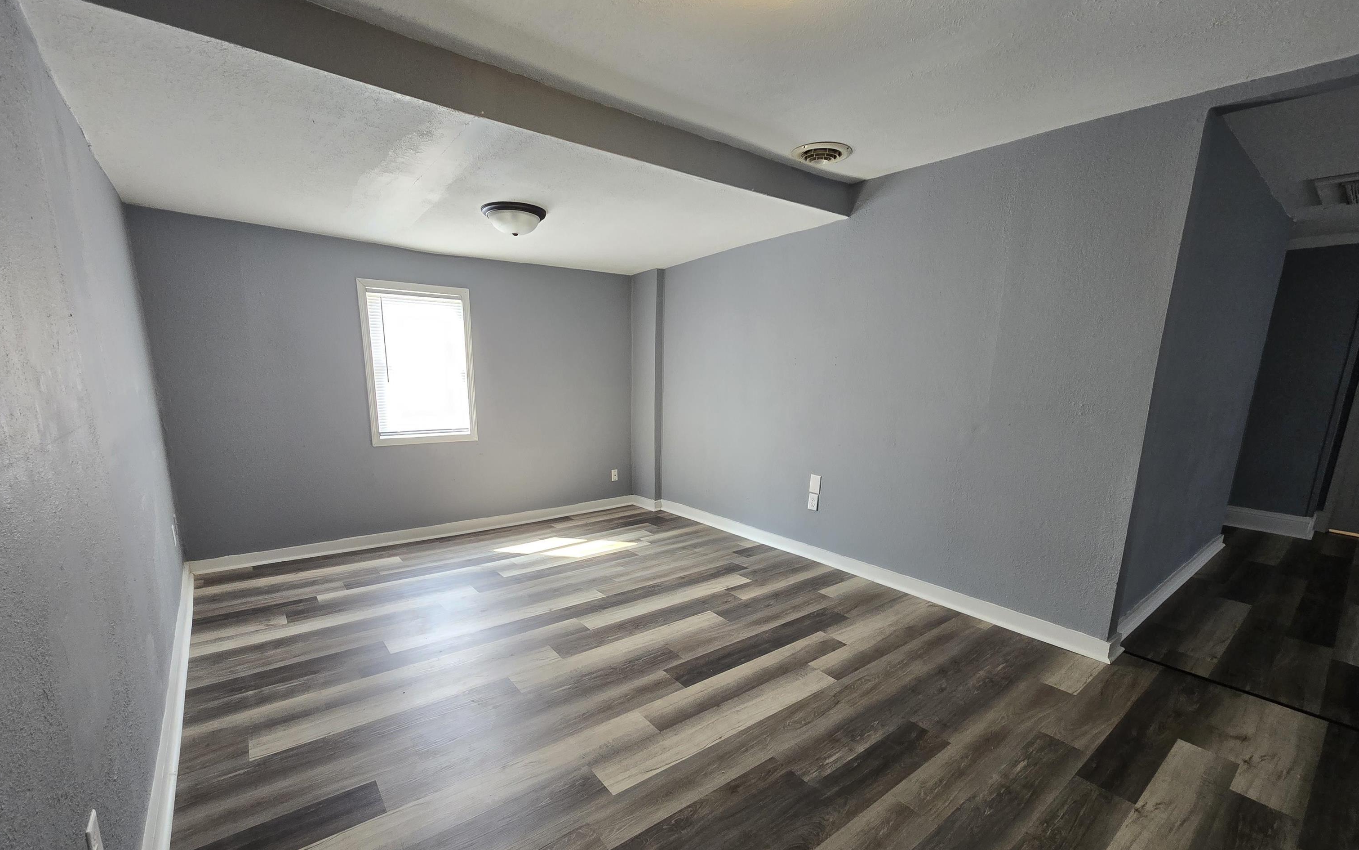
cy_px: 485
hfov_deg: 105.3
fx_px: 519
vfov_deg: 78.2
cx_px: 678
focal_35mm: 14
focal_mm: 2.2
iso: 200
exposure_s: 1/60
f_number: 2.2
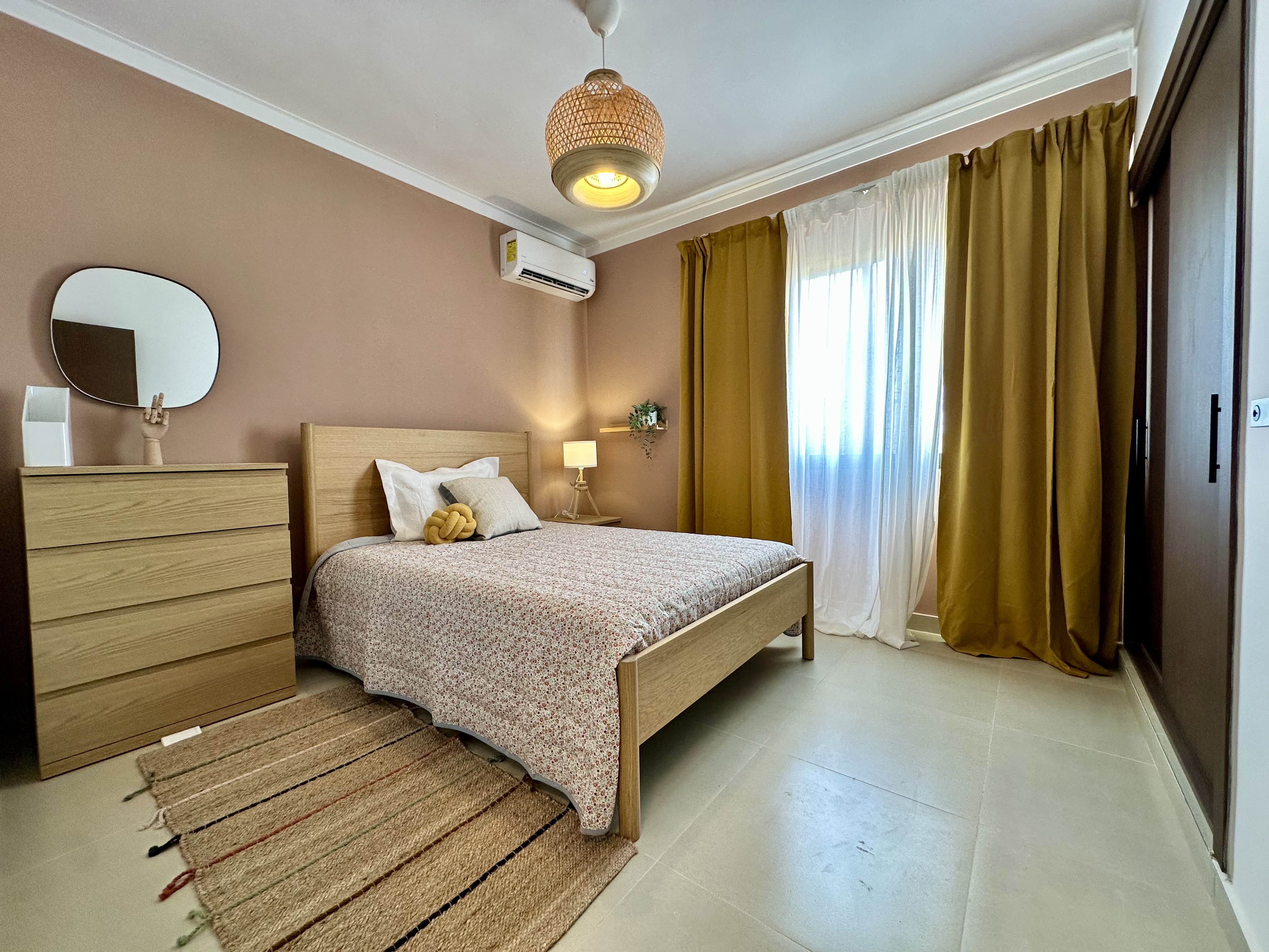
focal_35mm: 14
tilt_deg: -1.8
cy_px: 476
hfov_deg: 102.1
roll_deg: +0.5
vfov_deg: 85.7
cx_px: 634
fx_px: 513
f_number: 2.2
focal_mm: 2.22
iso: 125
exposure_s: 1/120
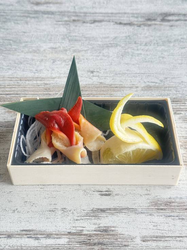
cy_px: 125
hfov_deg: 30.3
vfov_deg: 39.7
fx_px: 346
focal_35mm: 48
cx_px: 94
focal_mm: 6.76
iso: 64
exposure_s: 1/159
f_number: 1.78
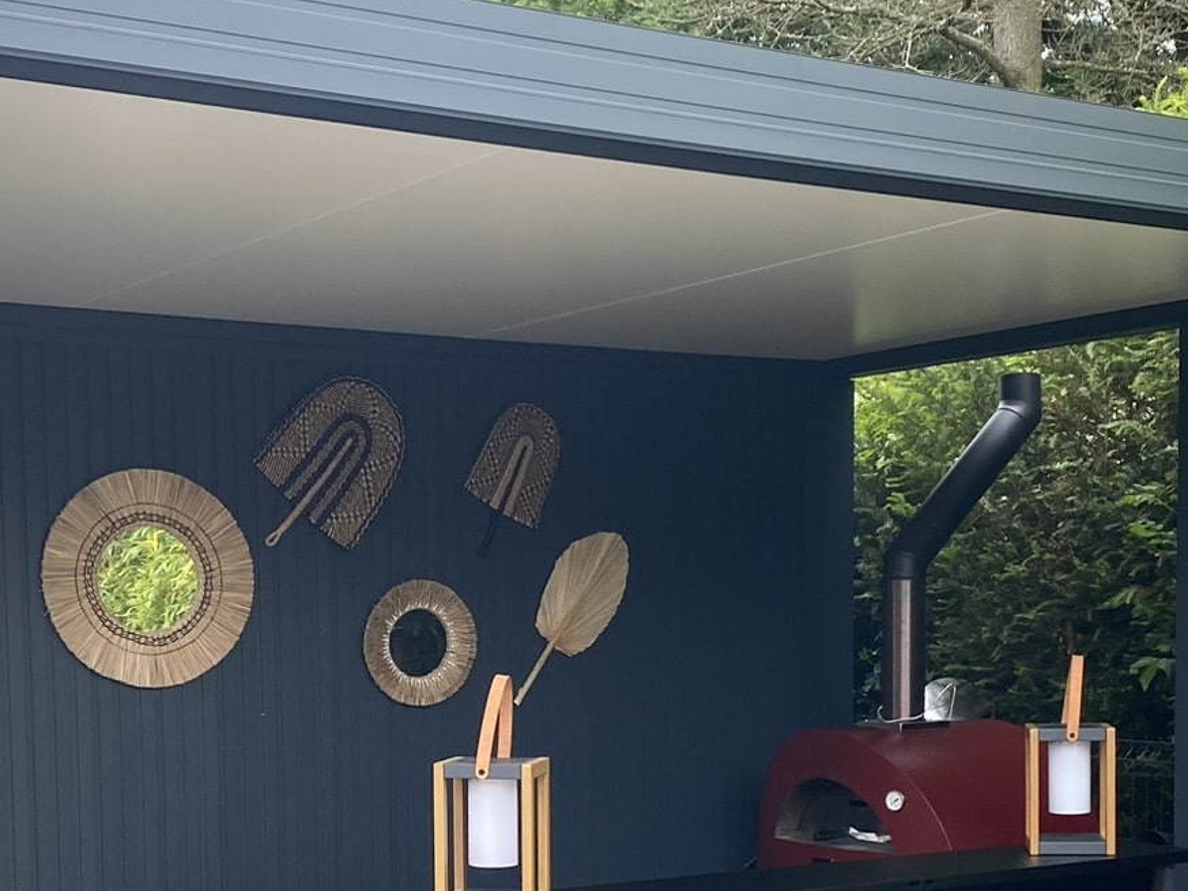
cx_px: 610
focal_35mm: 61
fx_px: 2094
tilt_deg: -3.2
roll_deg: +1.2
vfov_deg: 23.4
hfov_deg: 31.7
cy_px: 789
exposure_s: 1/121
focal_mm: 4.25
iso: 80
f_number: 1.8
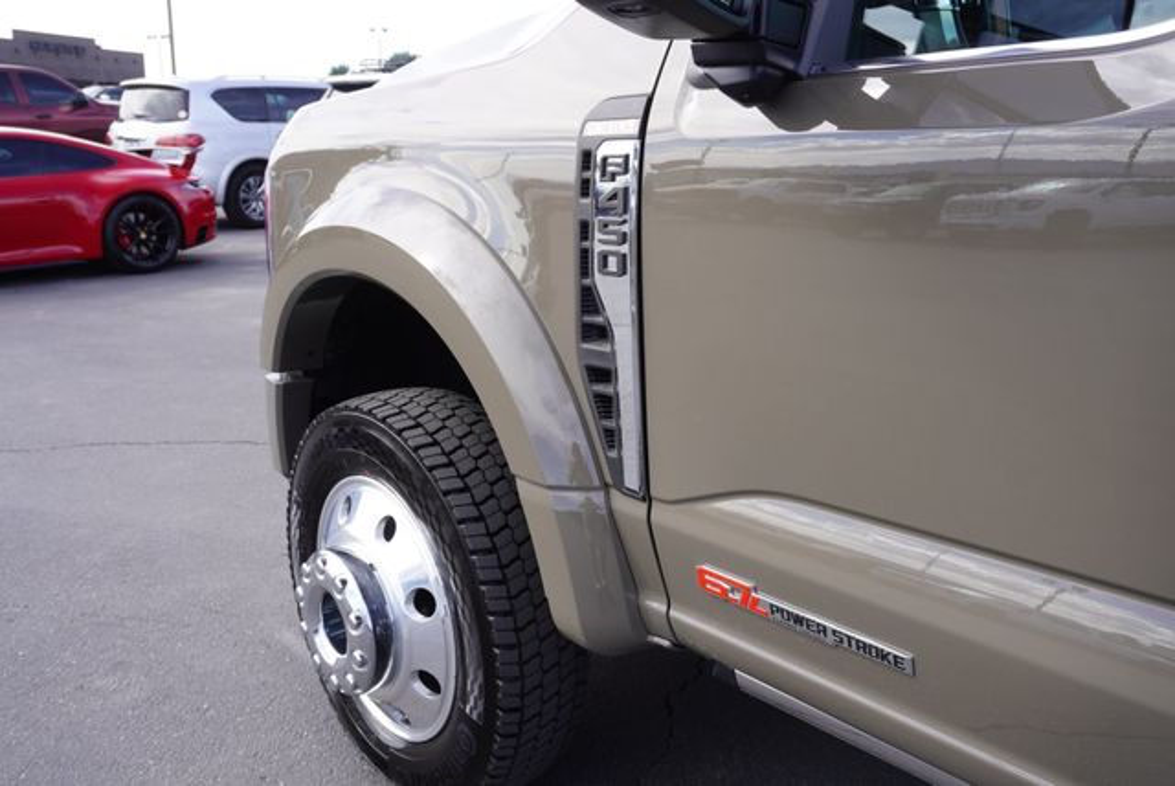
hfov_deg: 61.9
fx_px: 980
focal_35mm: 30
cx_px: 588
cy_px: 393
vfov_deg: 43.7
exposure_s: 1/100
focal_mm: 20
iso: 100
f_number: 6.3
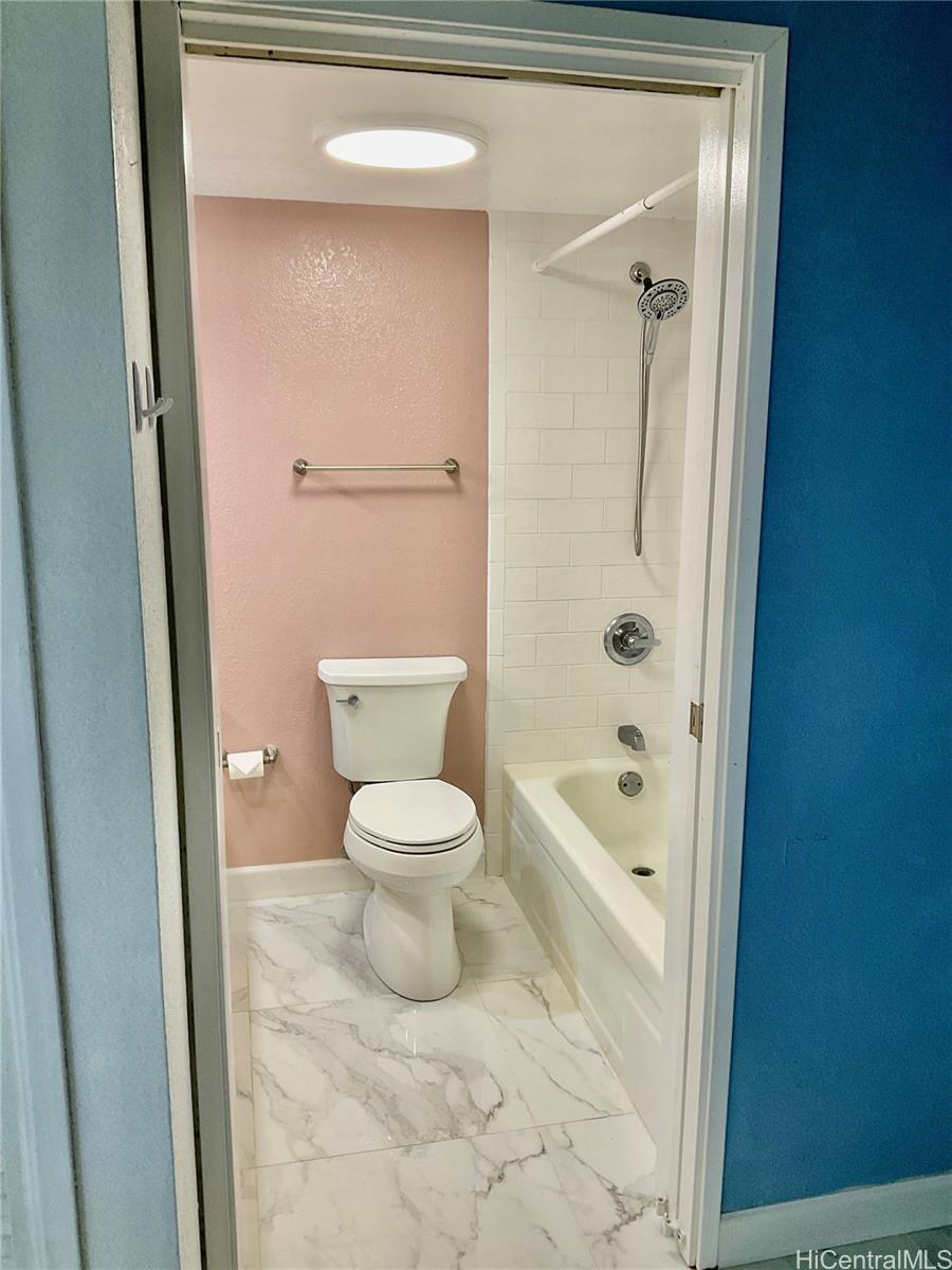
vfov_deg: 61.7
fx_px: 1063
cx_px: 476
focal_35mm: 29
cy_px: 635
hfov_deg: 48.2
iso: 40
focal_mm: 3
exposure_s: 1/50
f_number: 1.8
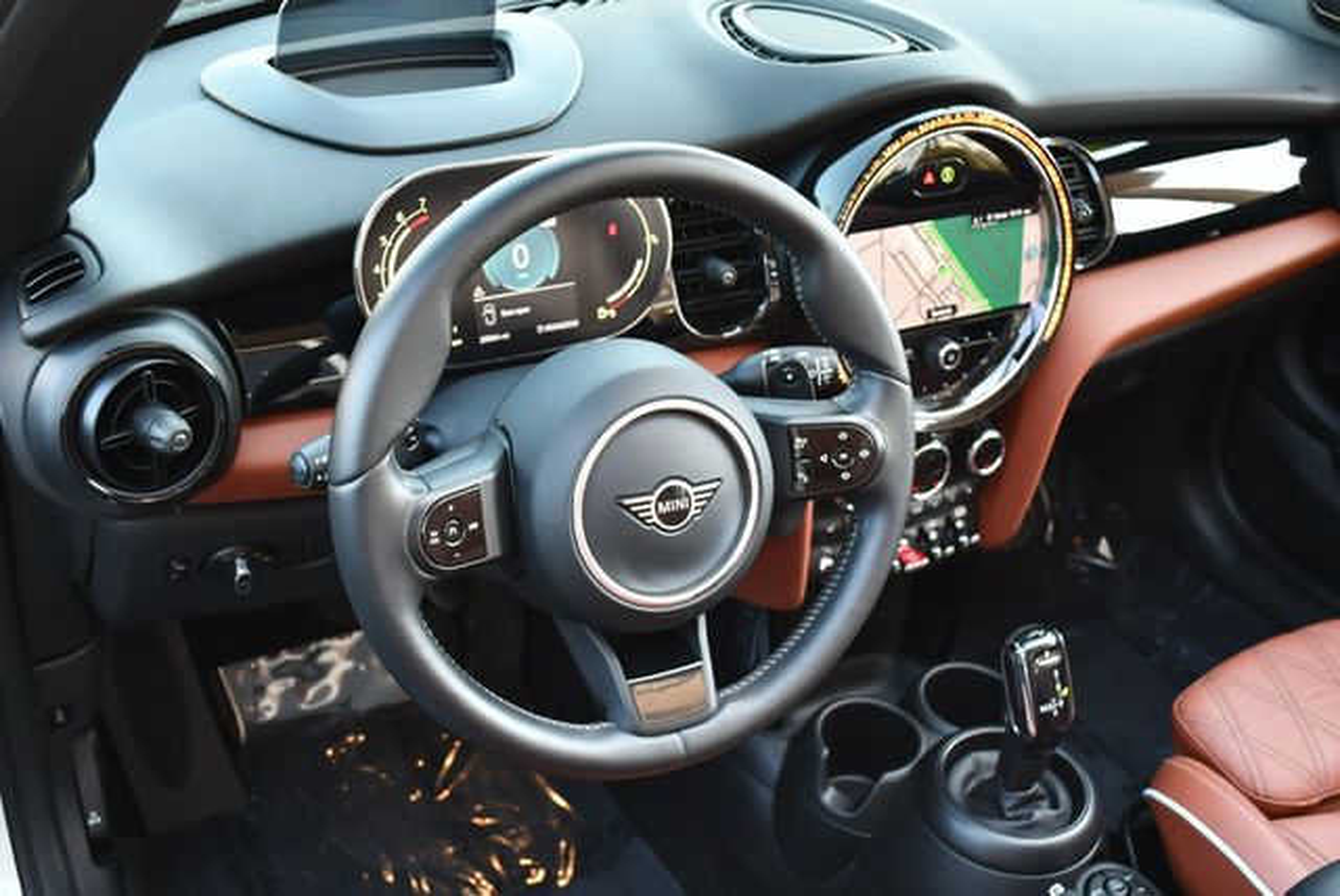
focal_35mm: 40
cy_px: 448
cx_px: 670
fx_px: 1490
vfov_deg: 33.5
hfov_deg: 48.4
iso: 800
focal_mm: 20
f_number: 3.8
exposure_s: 1/200
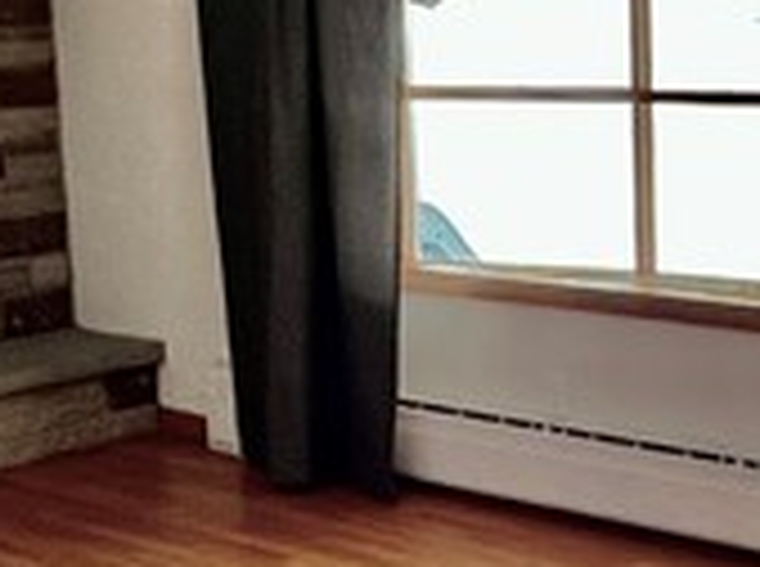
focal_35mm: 79
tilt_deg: -9.9
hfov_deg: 24.2
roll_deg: +0.9
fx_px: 1731
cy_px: 315
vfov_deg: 18.6
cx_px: 661
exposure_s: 1/99
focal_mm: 1.57
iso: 64
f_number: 1.8
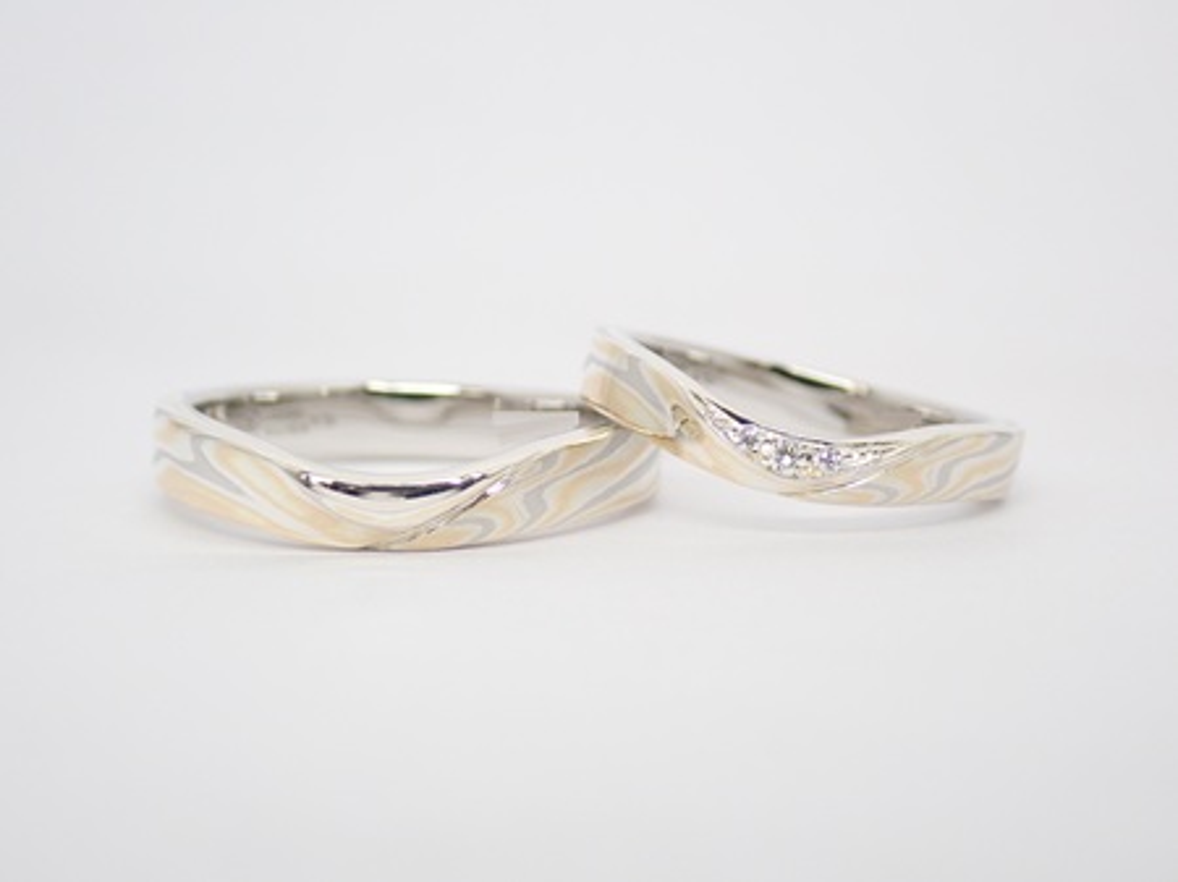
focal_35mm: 77
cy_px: 441
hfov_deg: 25.3
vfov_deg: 19.1
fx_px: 2619
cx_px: 589
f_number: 4.1
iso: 200
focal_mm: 13.65
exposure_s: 1/100
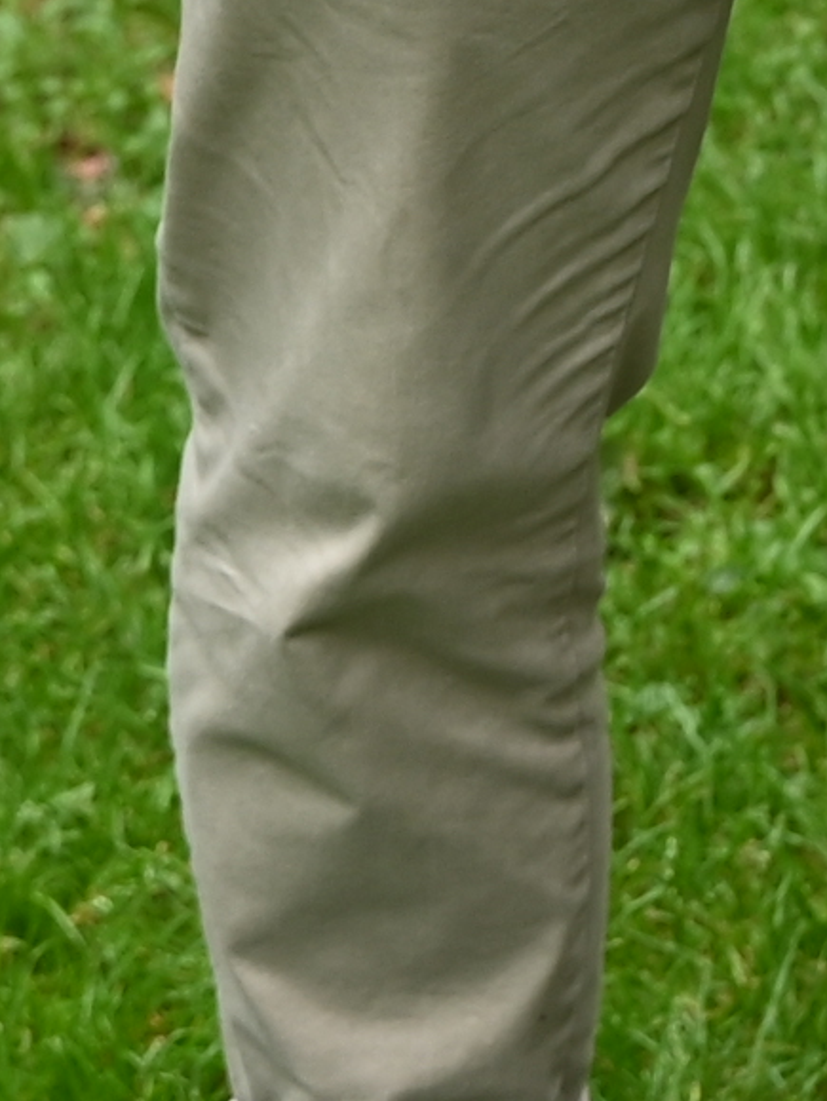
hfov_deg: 5.0
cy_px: -1333
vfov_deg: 6.5
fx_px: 9291
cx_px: 1932
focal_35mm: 292
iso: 200
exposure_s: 1/250
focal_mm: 39
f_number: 4.5
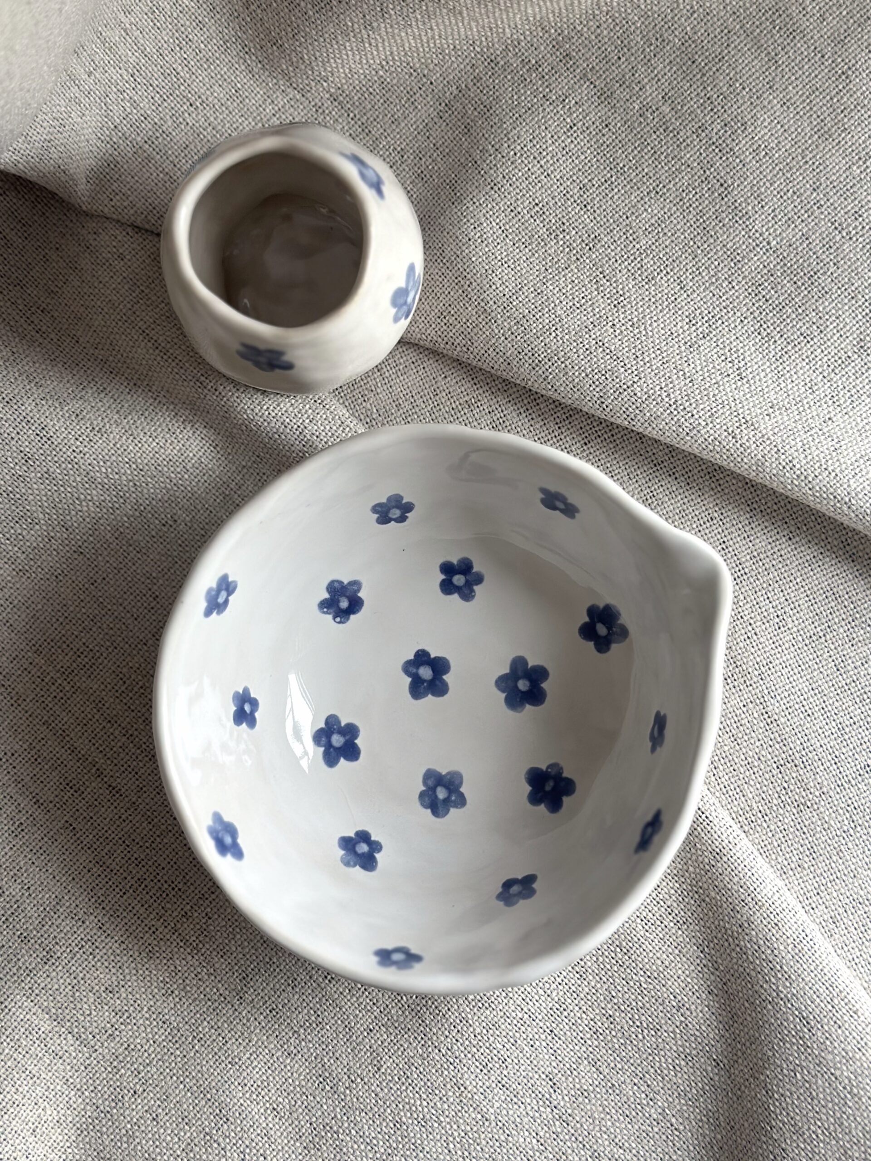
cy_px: 580
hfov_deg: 30.3
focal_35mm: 48
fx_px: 1610
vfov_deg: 39.7
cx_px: 436
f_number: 1.78
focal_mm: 6.86
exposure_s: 1/121
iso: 100
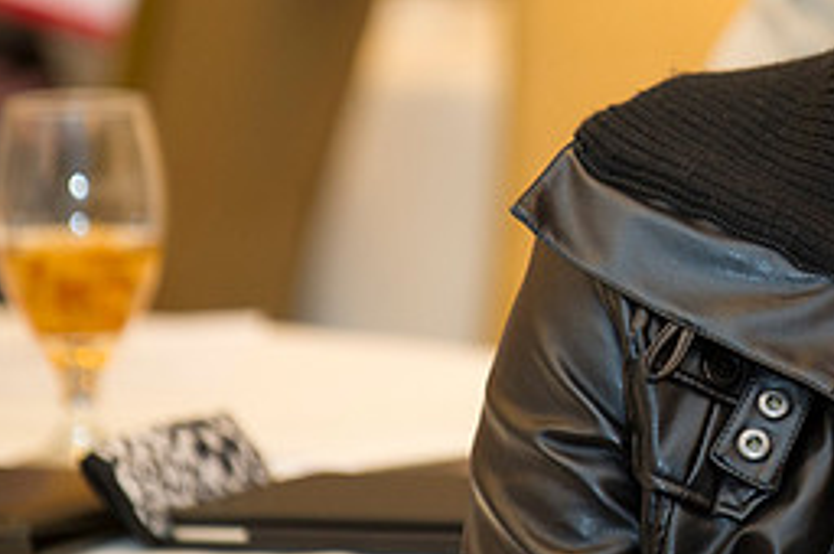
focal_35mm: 454
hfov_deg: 4.5
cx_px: 762
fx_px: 10504
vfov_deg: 3.0
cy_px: 52
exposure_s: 1/60
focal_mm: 200
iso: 1600
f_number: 2.8
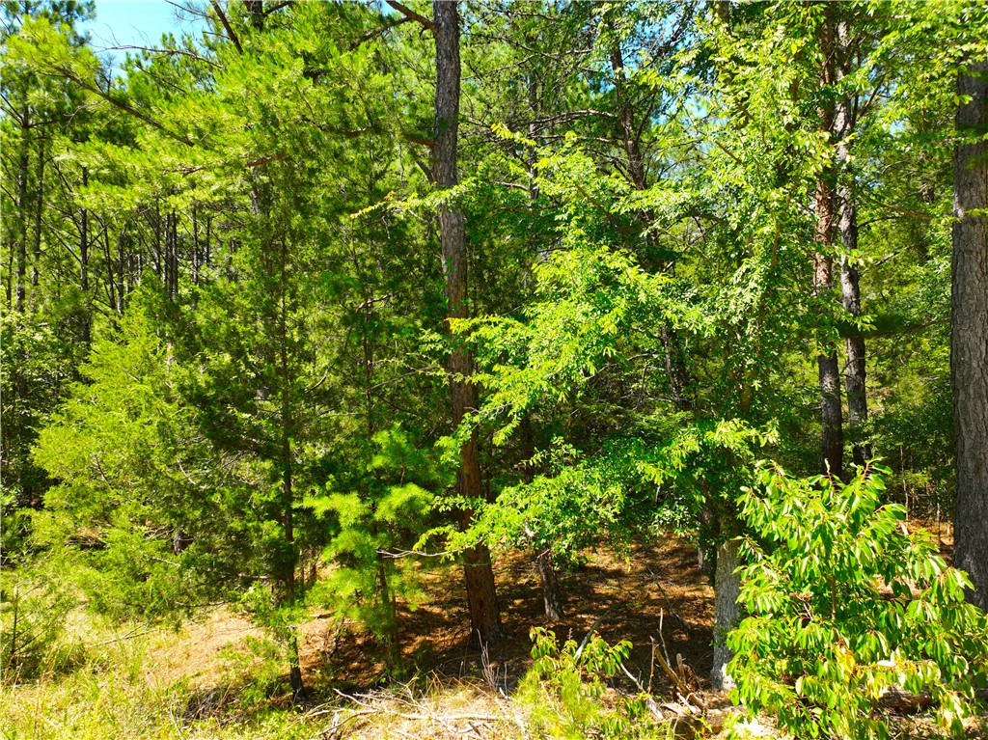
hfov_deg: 71.6
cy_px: 370
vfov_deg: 56.8
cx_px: 494
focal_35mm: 24
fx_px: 685
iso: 100
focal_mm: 12.29
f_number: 2.8
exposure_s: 1/60
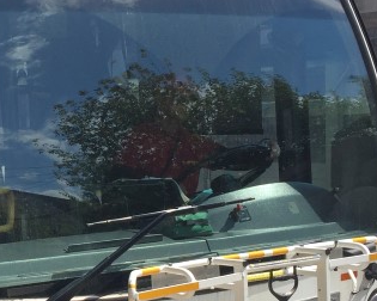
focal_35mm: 92
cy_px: 186
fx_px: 1027
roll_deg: +0.0
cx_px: -50
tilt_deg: -0.7
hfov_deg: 19.8
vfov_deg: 16.7
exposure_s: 1/1319
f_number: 2.2
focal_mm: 4.15
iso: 32
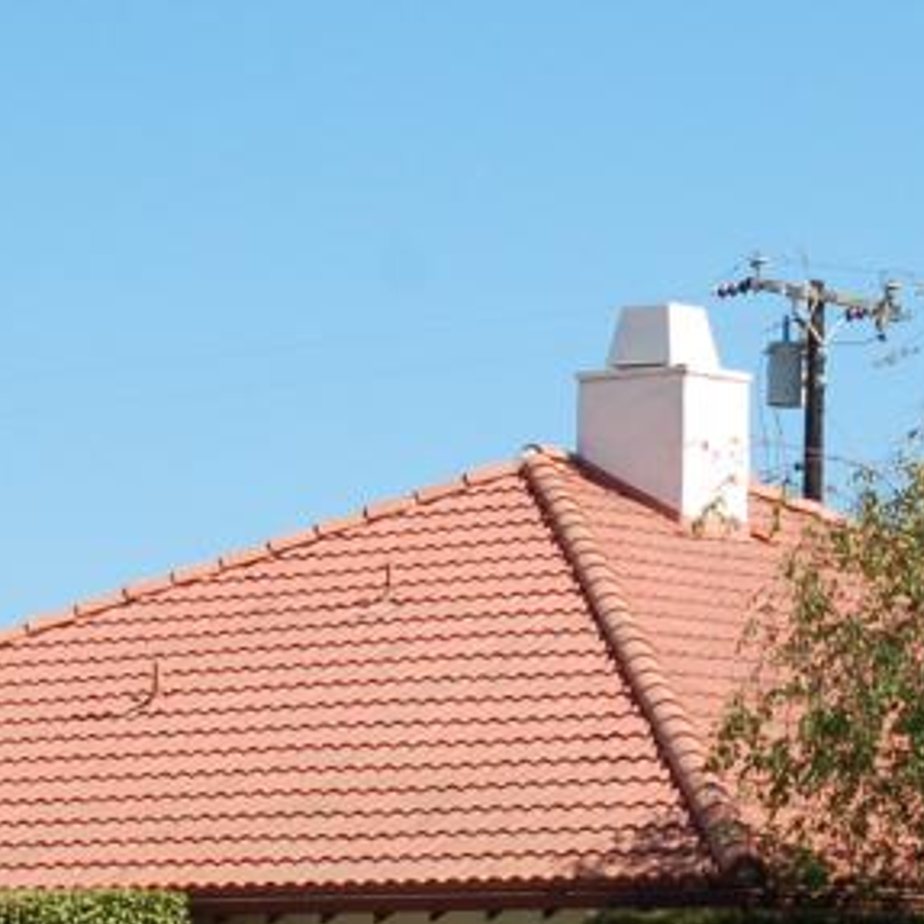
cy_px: 568
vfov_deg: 9.1
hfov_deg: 9.0
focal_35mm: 193
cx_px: 708
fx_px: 5829
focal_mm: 34
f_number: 9
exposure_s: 1/320
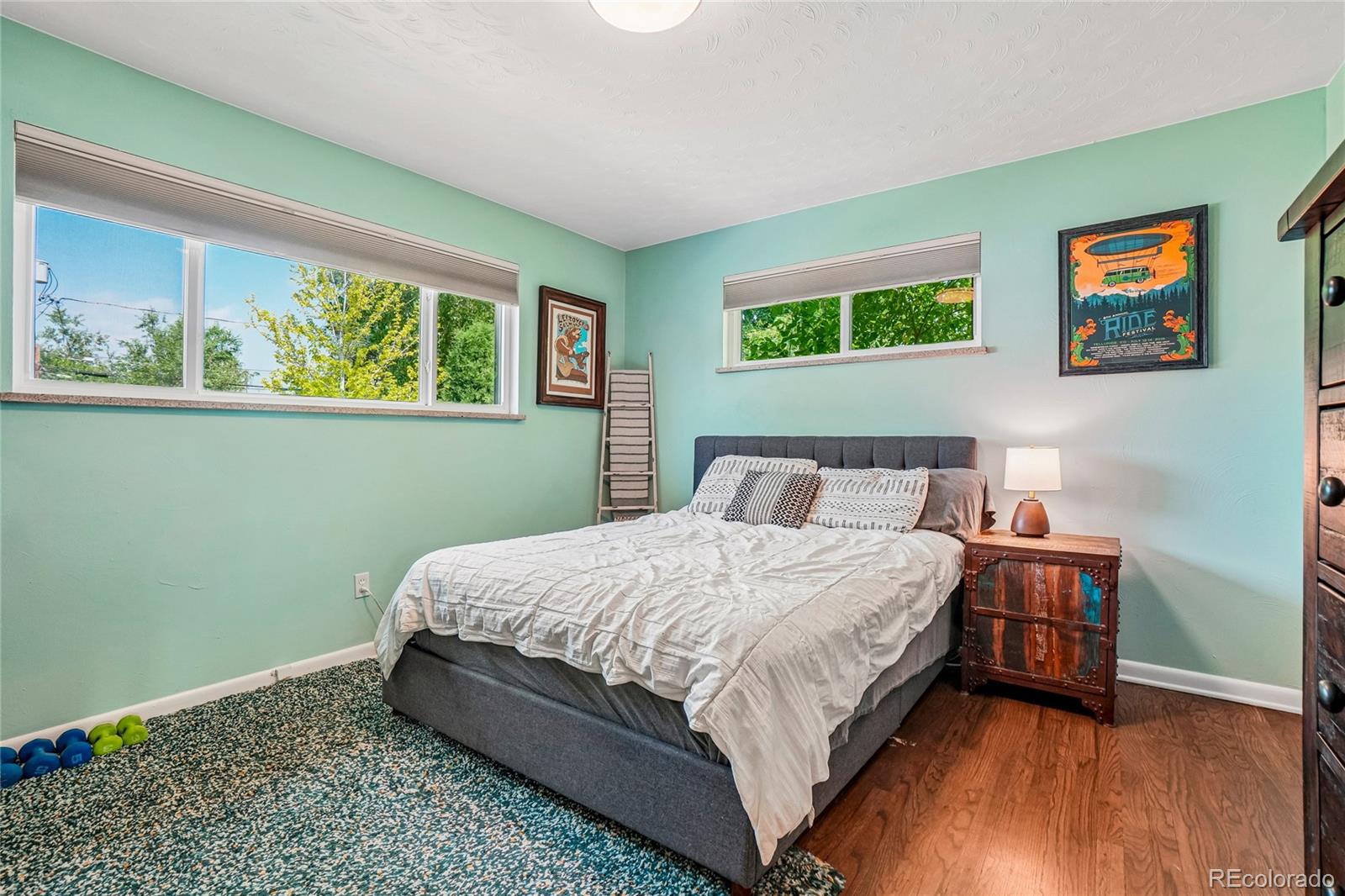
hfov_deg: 100.4
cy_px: 448
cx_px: 672
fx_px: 560
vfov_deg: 77.3
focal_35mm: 15
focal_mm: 10
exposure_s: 1/30
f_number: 8
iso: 400
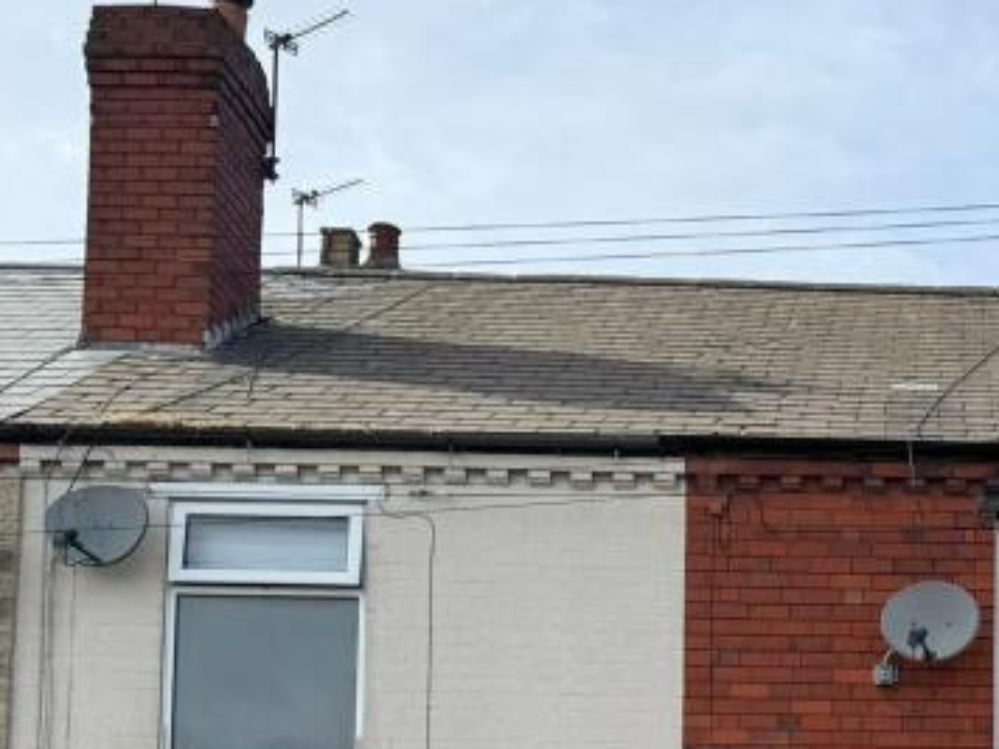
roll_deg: +0.5
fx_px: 1991
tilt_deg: +4.6
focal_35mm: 69
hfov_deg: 26.8
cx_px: 965
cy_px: 959
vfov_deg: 19.7
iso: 80
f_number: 1.78
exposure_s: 1/2604
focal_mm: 6.76
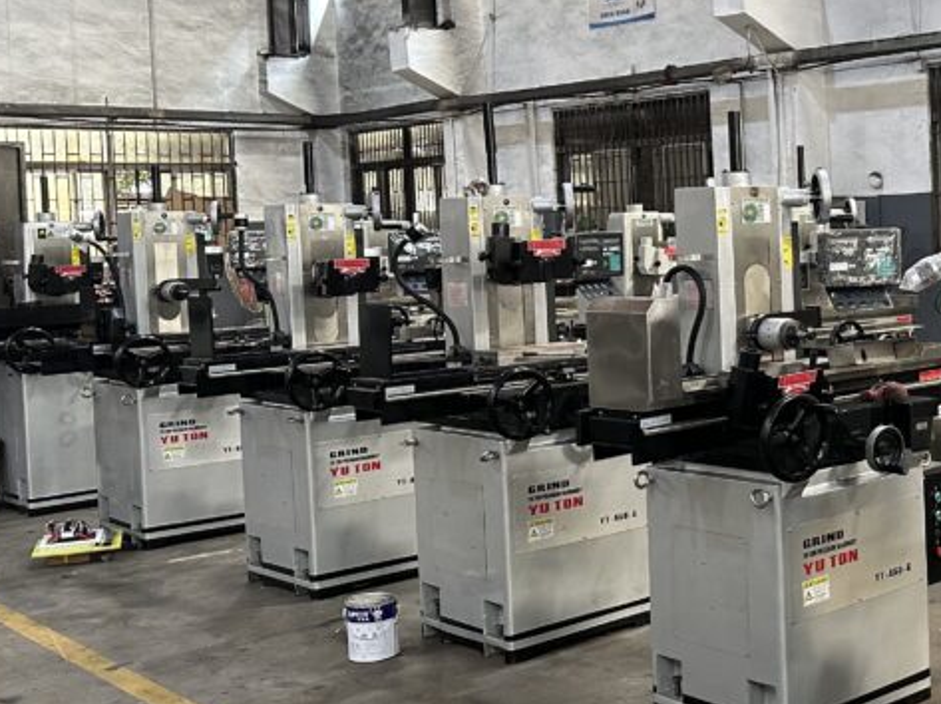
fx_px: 1412
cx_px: 993
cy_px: 278
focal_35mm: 52
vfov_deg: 27.9
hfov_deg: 33.0
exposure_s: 1/66
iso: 250
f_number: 1.78
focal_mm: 6.86
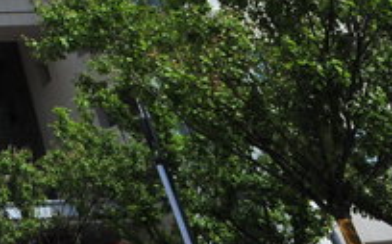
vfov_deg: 18.9
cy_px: -165
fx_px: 598
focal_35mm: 56
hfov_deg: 26.1
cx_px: -204
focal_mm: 14
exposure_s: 1/160
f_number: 20
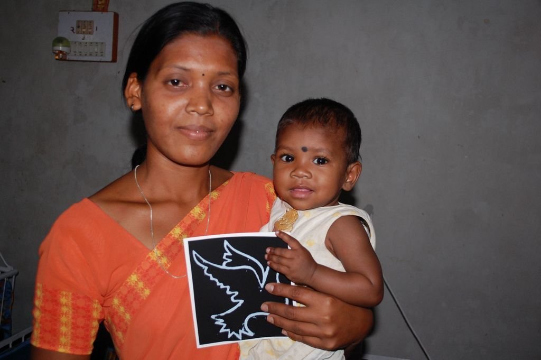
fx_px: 631
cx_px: 270
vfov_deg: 31.8
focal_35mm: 42
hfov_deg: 46.4
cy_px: 180
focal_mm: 28
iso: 400
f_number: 4.5
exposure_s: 1/60
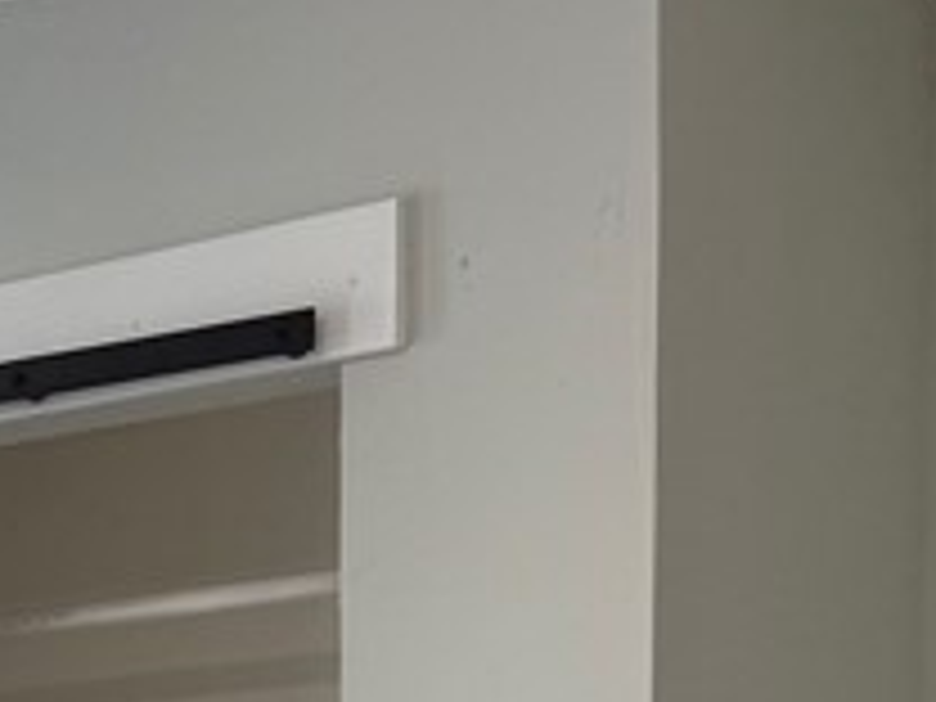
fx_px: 3191
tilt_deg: -4.1
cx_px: -90
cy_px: 1323
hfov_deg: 16.2
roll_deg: +0.9
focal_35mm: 118
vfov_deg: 11.5
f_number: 1.78
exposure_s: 1/133
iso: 100
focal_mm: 6.76
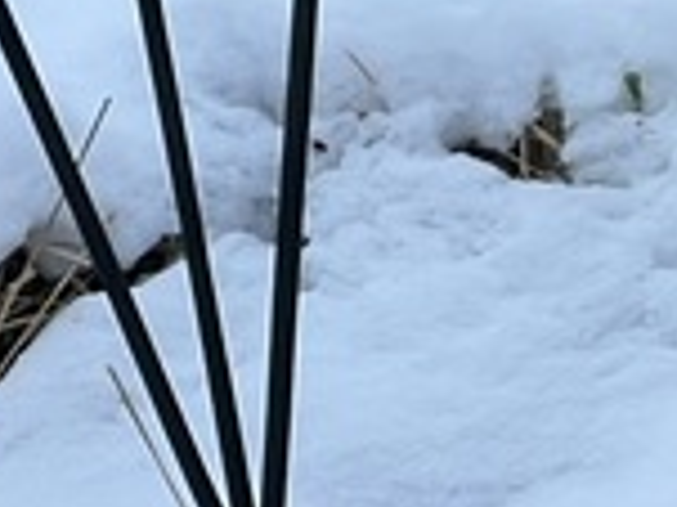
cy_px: 565
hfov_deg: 4.7
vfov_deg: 3.6
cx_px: 1726
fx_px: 7973
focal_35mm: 408
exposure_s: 1/122
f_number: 2.8
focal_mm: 9
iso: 32
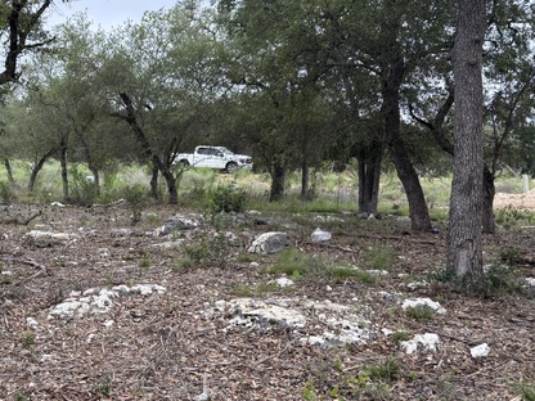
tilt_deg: +0.4
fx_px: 618
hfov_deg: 45.1
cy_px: 197
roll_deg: -1.6
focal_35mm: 40
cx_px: 131
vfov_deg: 36.0
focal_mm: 5.96
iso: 50
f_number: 1.6
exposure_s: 1/581
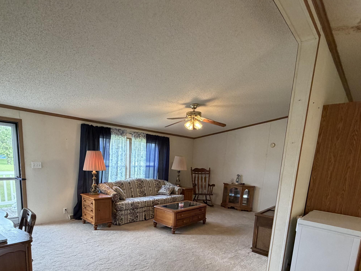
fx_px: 219
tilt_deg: -11.1
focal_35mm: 21
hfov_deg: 78.8
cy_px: 199
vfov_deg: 60.4
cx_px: 164
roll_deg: -2.8
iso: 320
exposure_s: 1/120
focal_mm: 2.22
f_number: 2.2
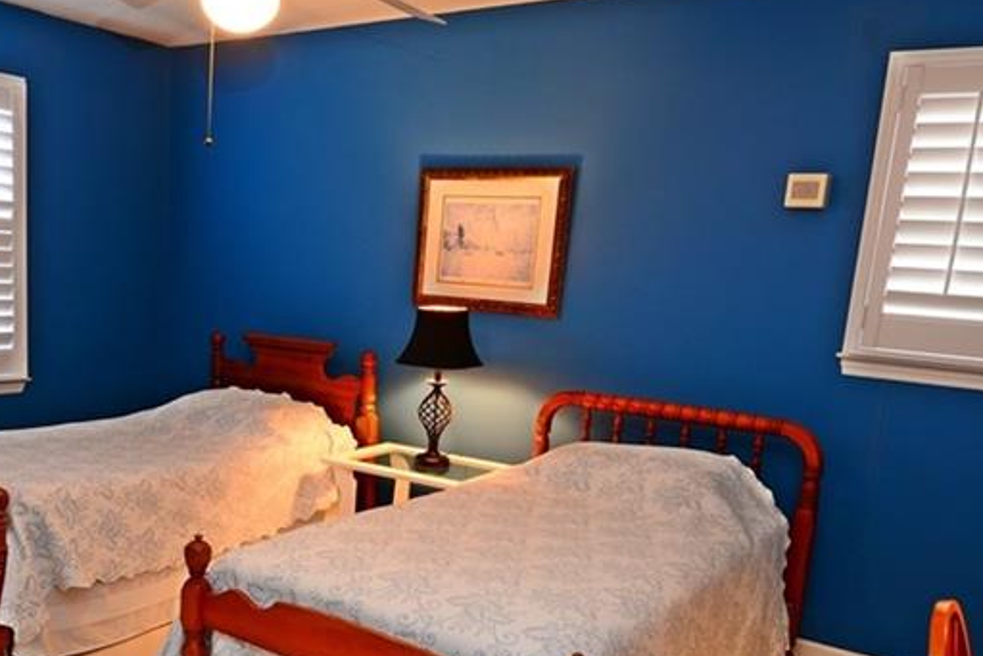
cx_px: 311
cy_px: 446
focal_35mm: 32
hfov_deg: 57.1
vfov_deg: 40.6
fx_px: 874
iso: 320
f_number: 10
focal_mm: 16
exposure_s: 1/4
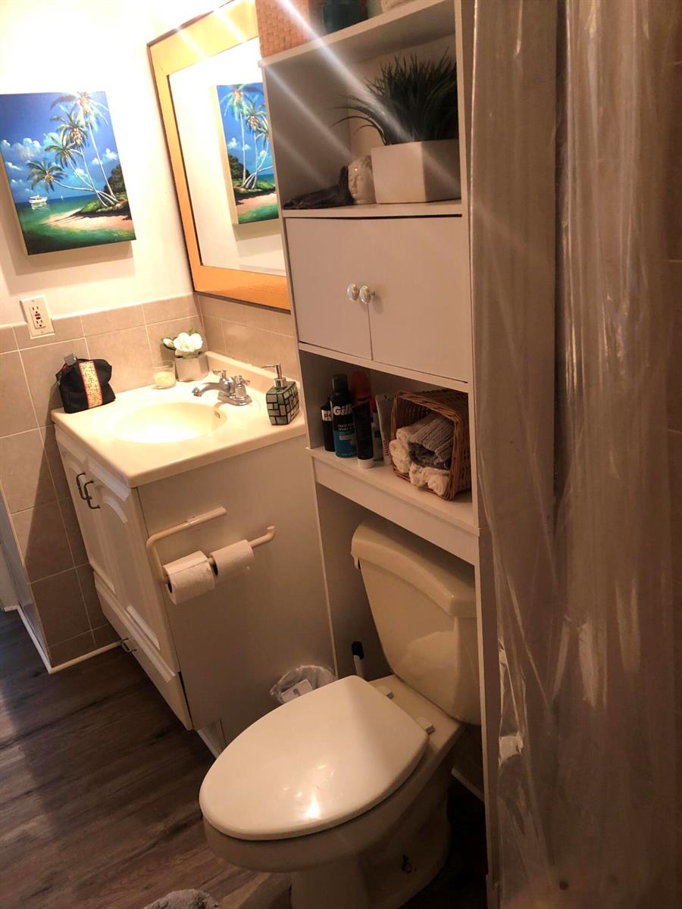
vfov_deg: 63.4
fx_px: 736
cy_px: 454
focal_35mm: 28
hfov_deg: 49.7
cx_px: 341
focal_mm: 4
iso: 64
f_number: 1.8
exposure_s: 1/15
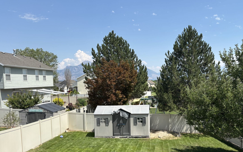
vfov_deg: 38.0
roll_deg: +1.3
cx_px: 141
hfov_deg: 57.9
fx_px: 219
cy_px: 98
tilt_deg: -4.8
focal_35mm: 33
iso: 50
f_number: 1.6
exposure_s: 1/2933
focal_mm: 5.96
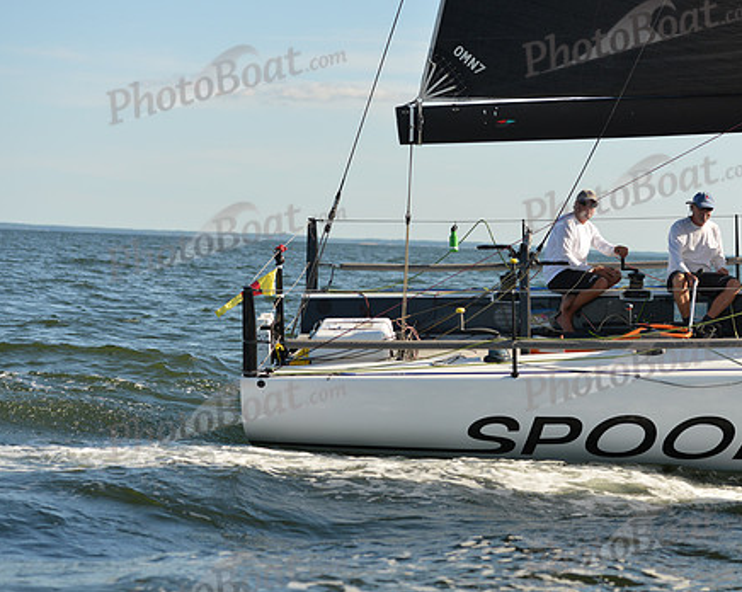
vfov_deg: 15.4
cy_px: 302
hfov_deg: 19.2
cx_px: 436
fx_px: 2194
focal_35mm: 100
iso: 320
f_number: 4
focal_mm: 80
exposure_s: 1/1000
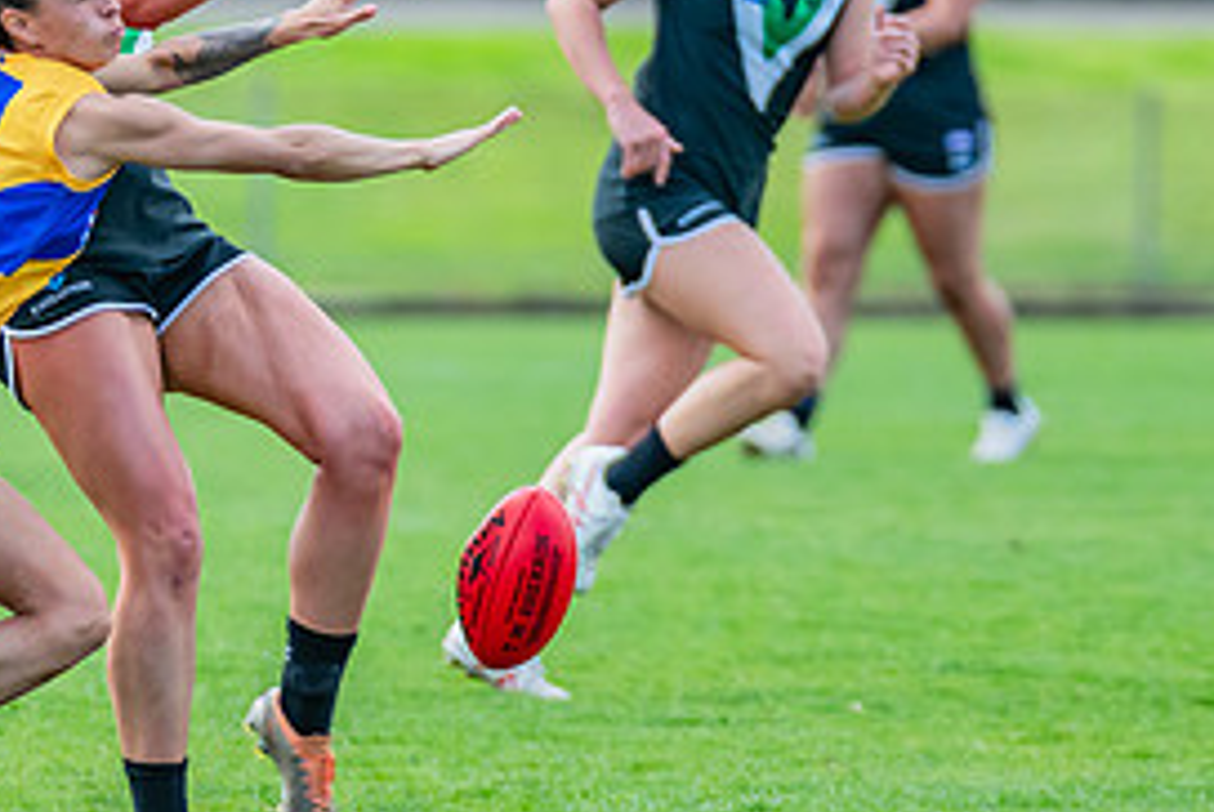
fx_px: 28525
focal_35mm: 845
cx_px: 215
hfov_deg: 2.4
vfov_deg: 1.6
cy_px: 161
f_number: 4.5
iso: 800
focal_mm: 290
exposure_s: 1/1600
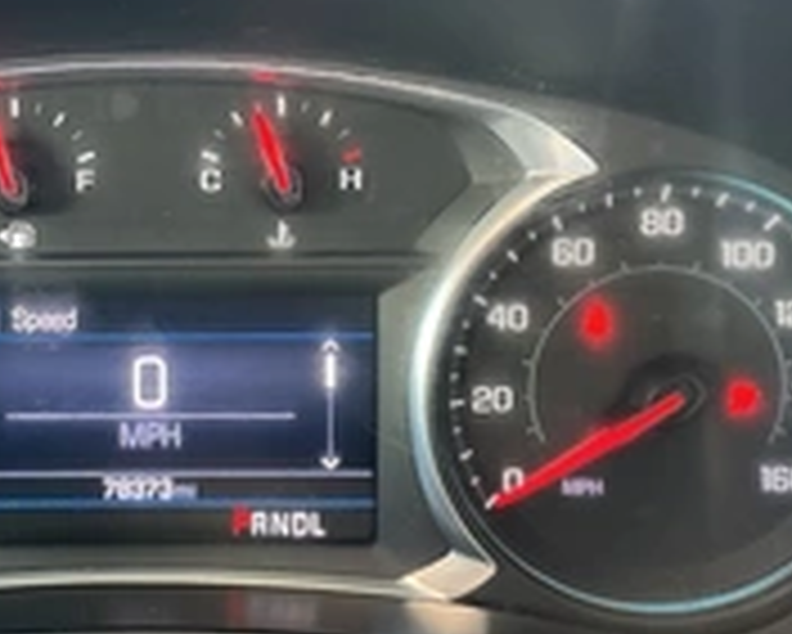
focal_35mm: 62
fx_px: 1454
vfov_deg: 24.5
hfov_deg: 29.7
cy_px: 234
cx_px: 144
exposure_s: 1/60
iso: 125
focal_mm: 3
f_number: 1.8
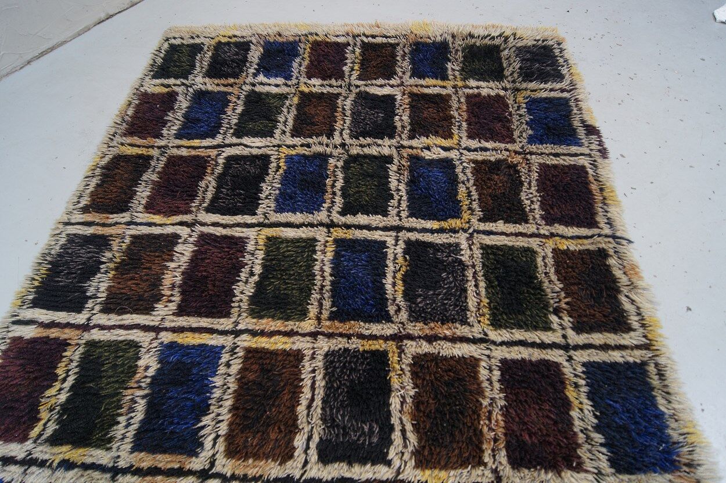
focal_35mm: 27
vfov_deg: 47.9
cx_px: 363
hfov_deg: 67.4
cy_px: 242
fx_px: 544
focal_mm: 18
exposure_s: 1/10
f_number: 6.3
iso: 400
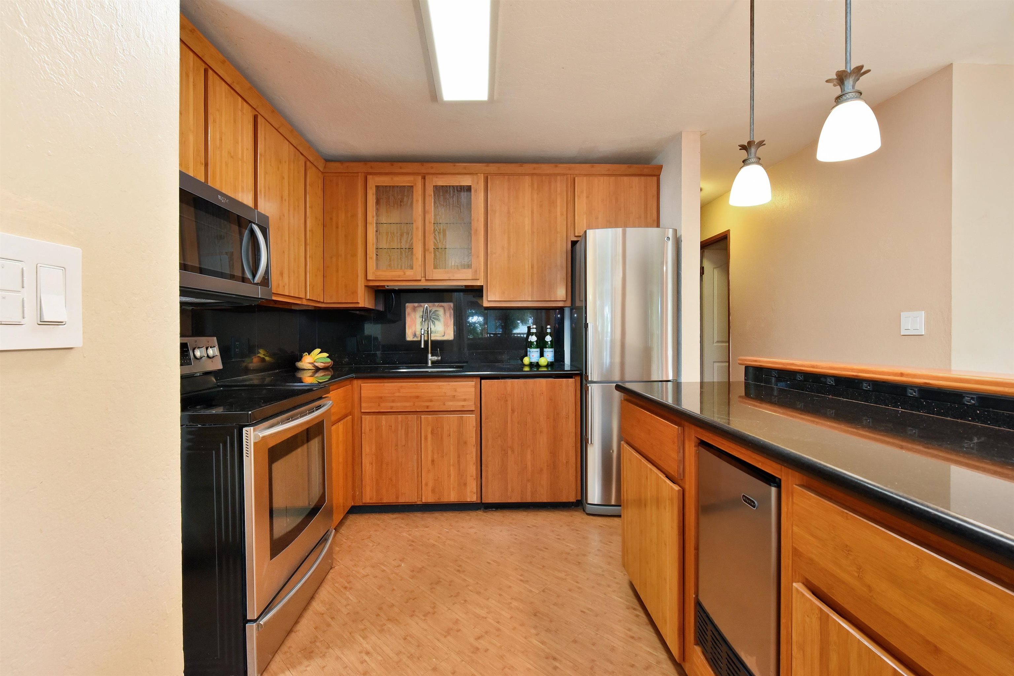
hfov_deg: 100.4
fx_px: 422
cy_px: 338
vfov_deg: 77.3
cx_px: 507
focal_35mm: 15
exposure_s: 1/100
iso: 800
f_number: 5
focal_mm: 15
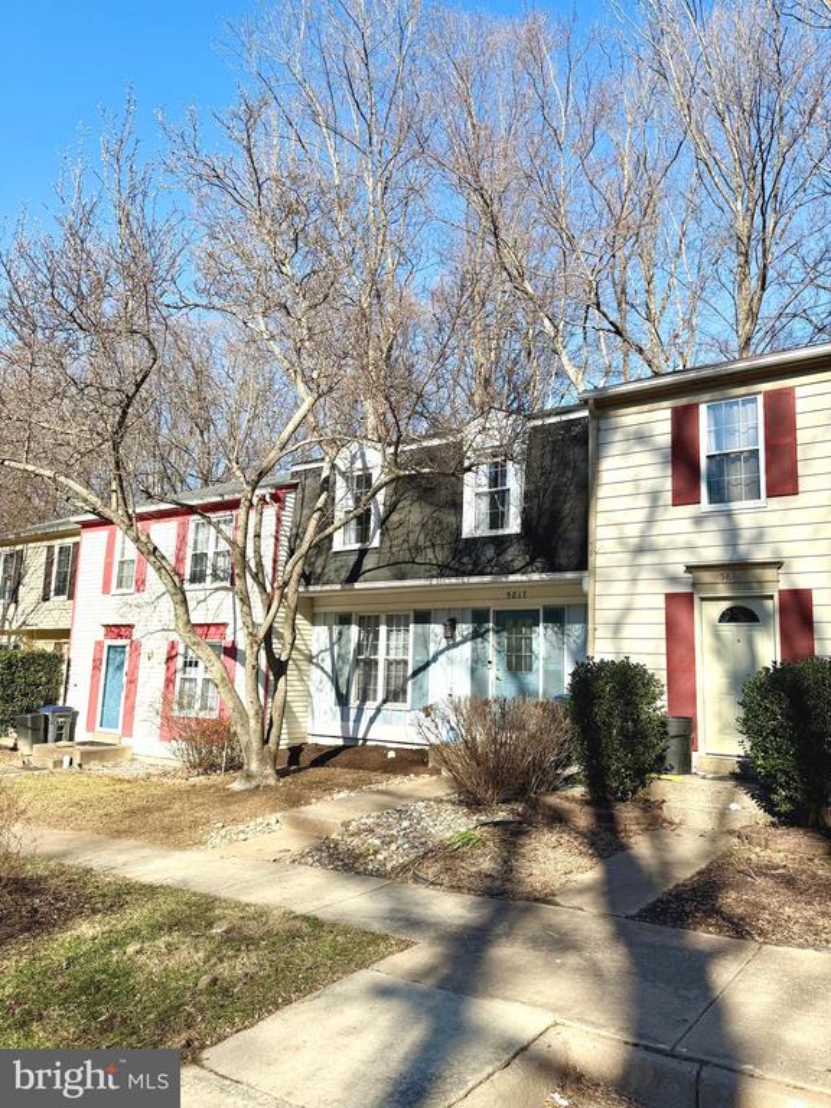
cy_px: 554
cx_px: 416
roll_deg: -2.2
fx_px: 768
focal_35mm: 24
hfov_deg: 56.8
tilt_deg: +9.1
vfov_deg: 71.6
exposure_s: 1/3759
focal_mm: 6.76
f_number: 1.78
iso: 100
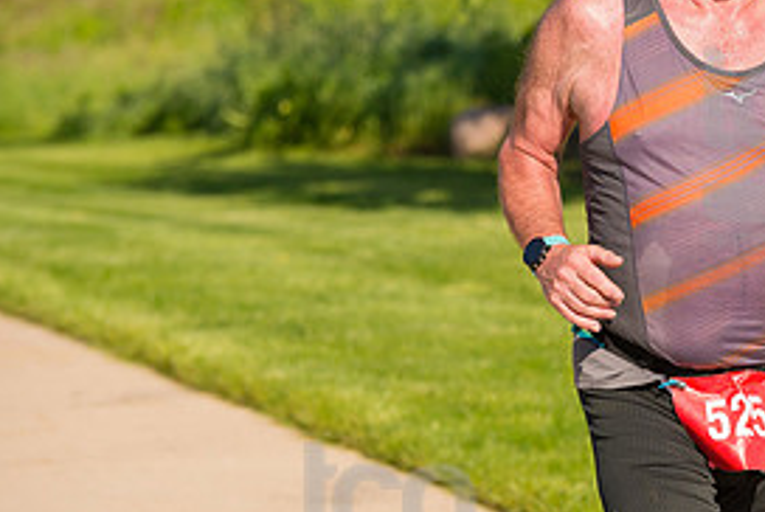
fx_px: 5892
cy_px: 148
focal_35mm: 277
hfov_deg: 7.4
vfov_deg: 5.0
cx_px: 790
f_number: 5.6
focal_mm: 130
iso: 400
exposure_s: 1/2000
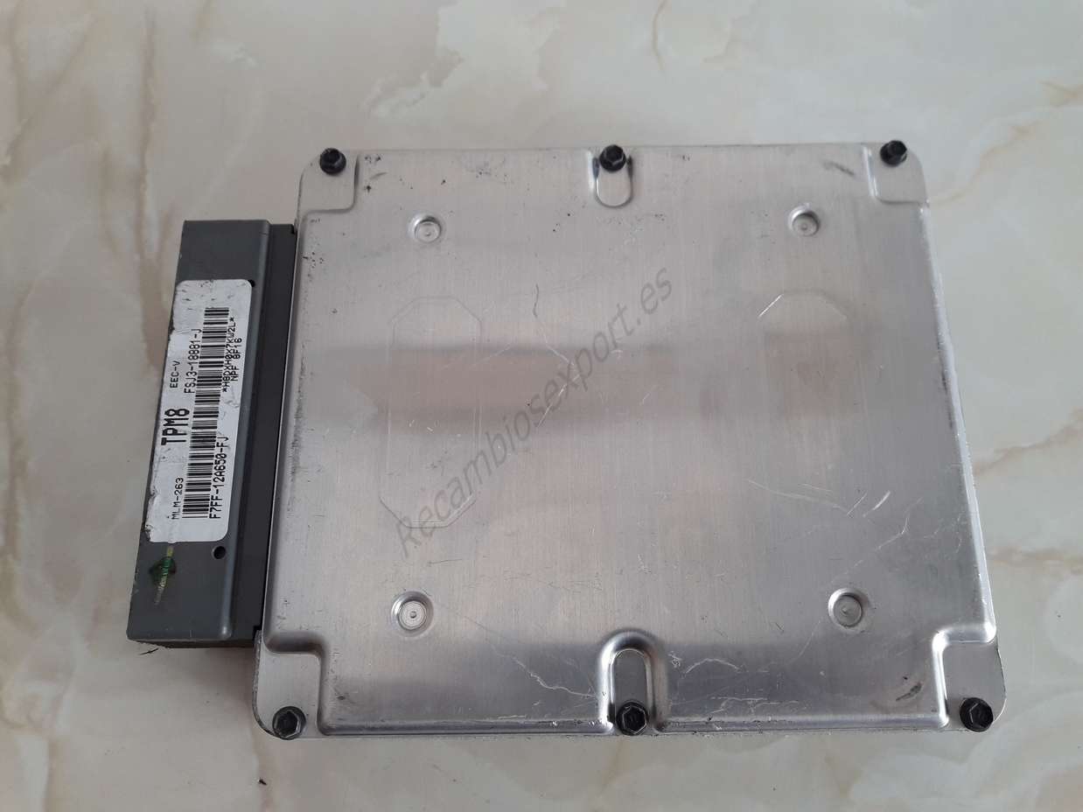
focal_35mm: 28
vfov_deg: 49.7
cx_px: 542
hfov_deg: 63.5
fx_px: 876
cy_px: 406
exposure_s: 1/33
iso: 50
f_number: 1.9
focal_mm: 3.7
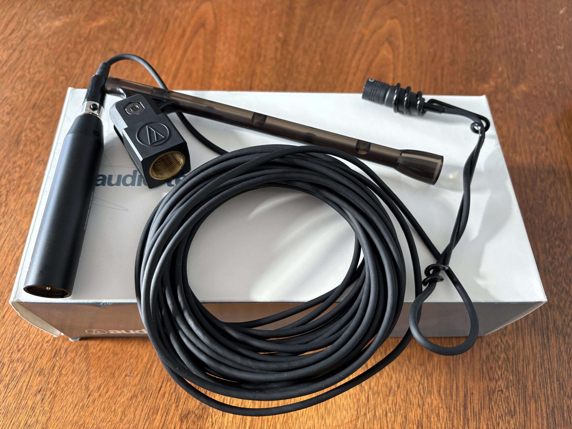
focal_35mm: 26
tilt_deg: -62.5
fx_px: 430
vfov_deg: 53.1
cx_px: 286
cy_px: 214
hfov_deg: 67.3
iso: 200
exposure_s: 1/60
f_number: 1.6
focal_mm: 5.96
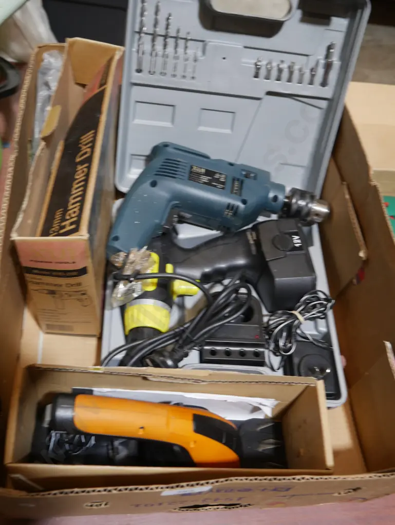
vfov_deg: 53.9
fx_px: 517
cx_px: 198
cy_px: 262
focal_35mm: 34
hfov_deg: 41.8
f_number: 4
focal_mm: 17
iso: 400
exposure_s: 1/60
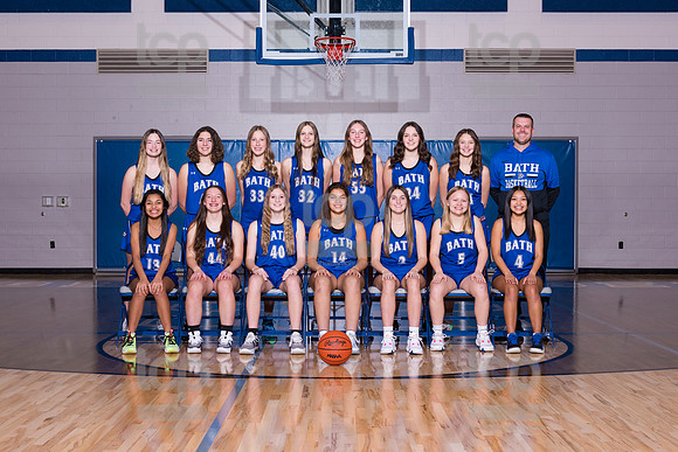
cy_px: 220
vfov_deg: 25.3
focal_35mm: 53
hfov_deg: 37.2
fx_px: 1007
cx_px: 332
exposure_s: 1/250
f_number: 7.1
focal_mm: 40
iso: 320
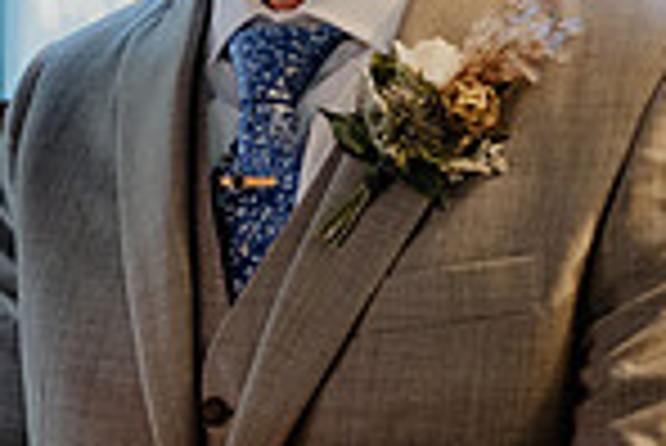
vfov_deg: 9.8
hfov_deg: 13.6
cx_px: -376
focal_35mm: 141
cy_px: 200
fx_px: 2611
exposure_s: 1/125
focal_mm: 34.5
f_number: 2.8
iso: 2000
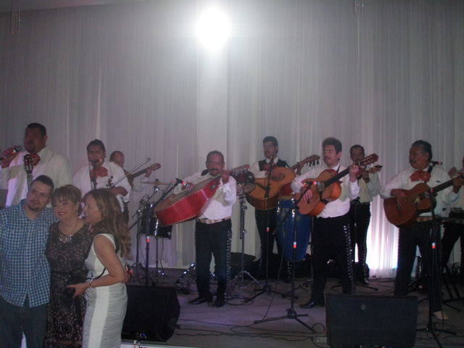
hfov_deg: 49.0
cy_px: 174
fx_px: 509
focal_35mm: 38
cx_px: 232
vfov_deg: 37.7
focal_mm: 6.7
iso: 250
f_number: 3.5
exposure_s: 1/30
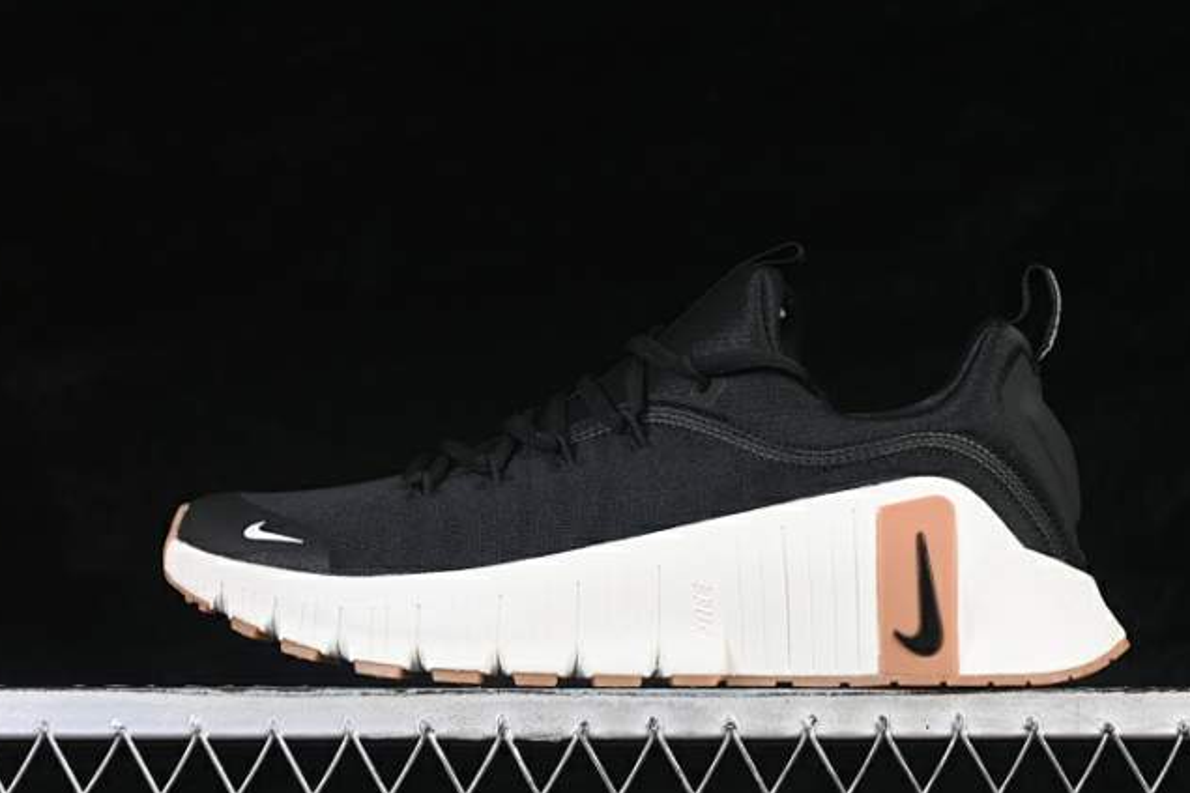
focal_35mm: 86
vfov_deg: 15.9
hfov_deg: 23.6
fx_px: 2843
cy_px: 406
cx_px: 655
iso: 160
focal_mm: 50
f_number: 6.3
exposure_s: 1/60
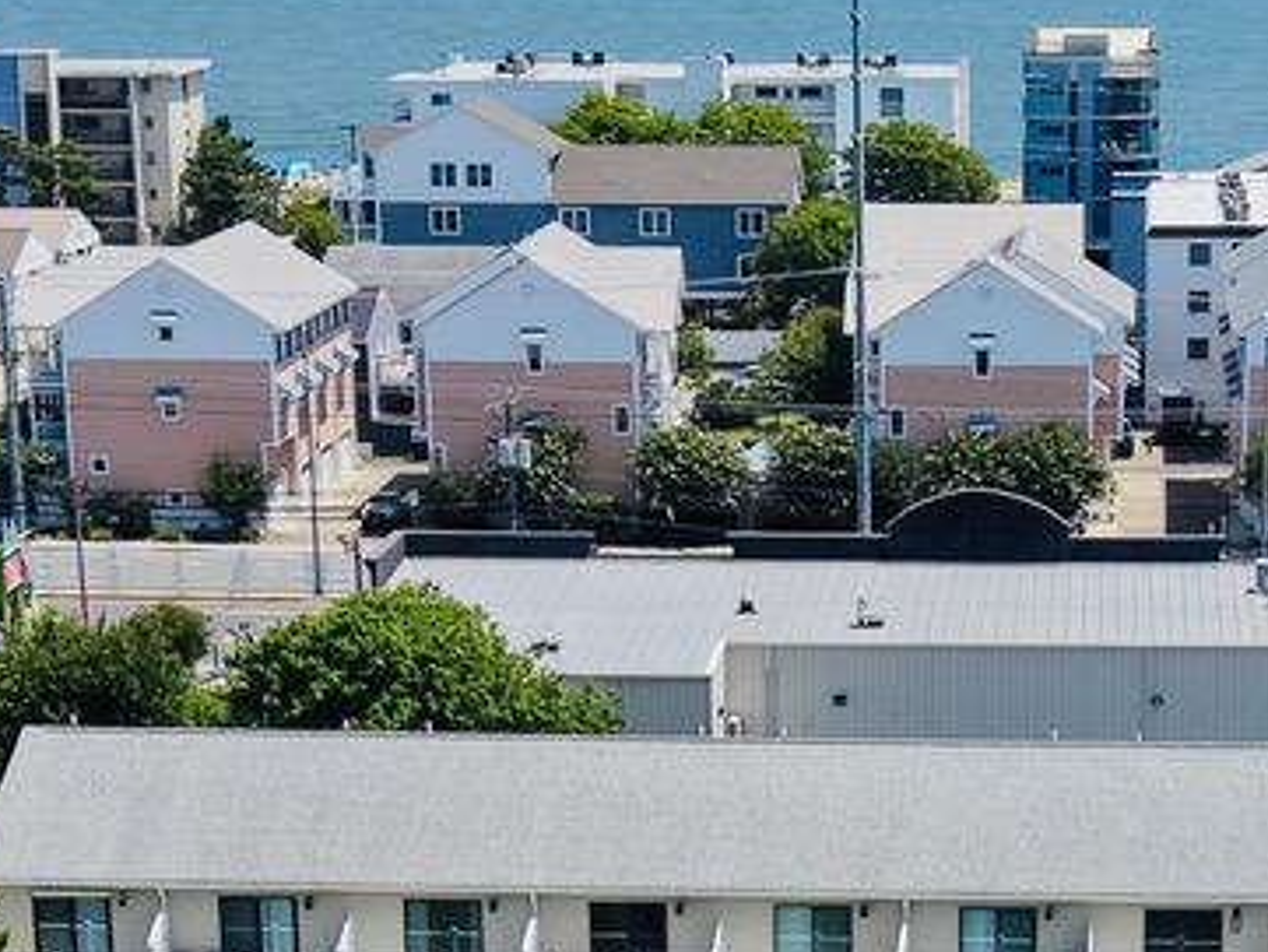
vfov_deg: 10.4
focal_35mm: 136
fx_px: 4983
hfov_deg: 14.4
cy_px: 1641
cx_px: 959
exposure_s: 1/8000
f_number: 1.8
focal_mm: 8.67
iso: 270
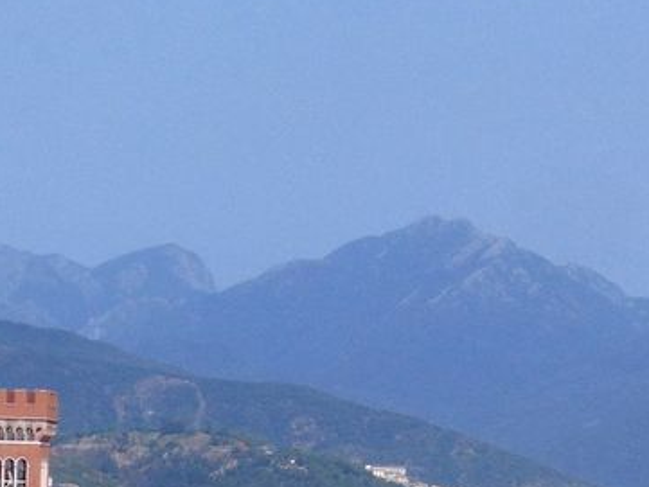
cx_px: 381
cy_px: 588
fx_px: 4426
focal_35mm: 236
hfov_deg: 8.4
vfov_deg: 6.3
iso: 80
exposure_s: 1/320
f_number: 9.6
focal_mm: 12.8
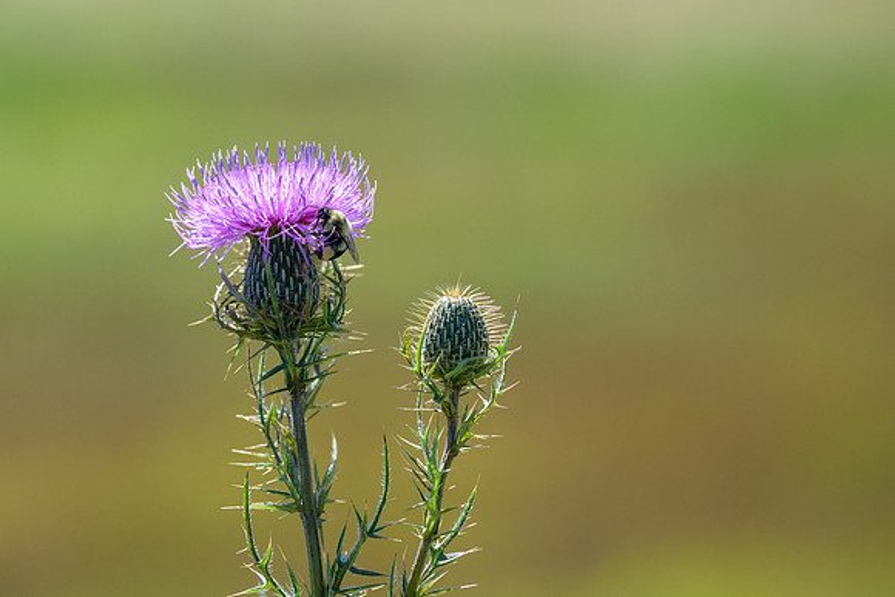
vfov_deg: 4.6
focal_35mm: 302
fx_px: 7511
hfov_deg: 6.8
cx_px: 305
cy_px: 146
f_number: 5.6
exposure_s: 1/1600
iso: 640
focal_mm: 200
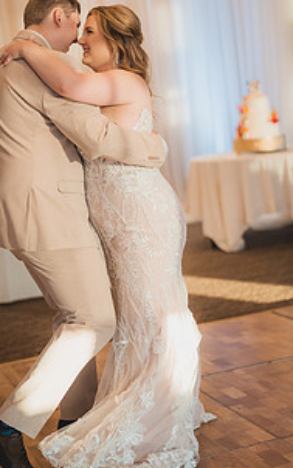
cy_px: 181
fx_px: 970
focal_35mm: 76
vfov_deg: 27.1
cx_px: 140
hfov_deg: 17.2
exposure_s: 1/2000
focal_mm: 50
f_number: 1.4
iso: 1250
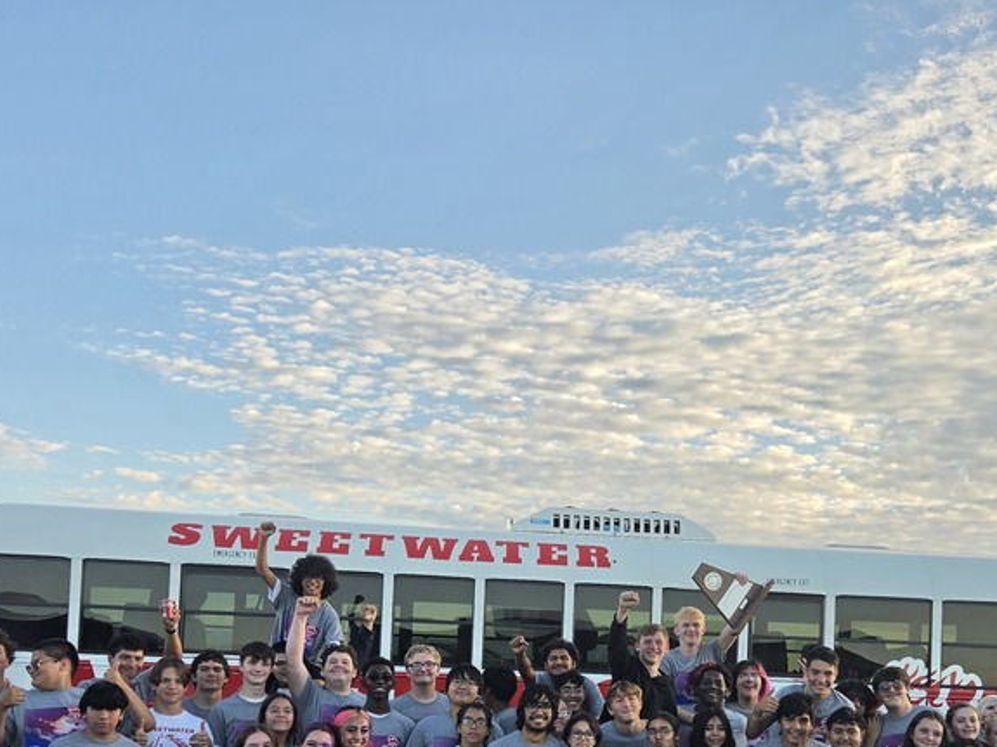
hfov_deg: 46.4
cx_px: 619
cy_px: 646
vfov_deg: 34.3
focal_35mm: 40
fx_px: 1152
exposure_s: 1/1422
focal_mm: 5.4
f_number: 1.8
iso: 80
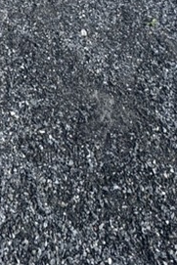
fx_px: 405
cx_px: -20
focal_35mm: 55
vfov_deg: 27.1
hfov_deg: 23.1
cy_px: -118
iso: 40
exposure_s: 1/317
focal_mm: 2.22
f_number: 2.2
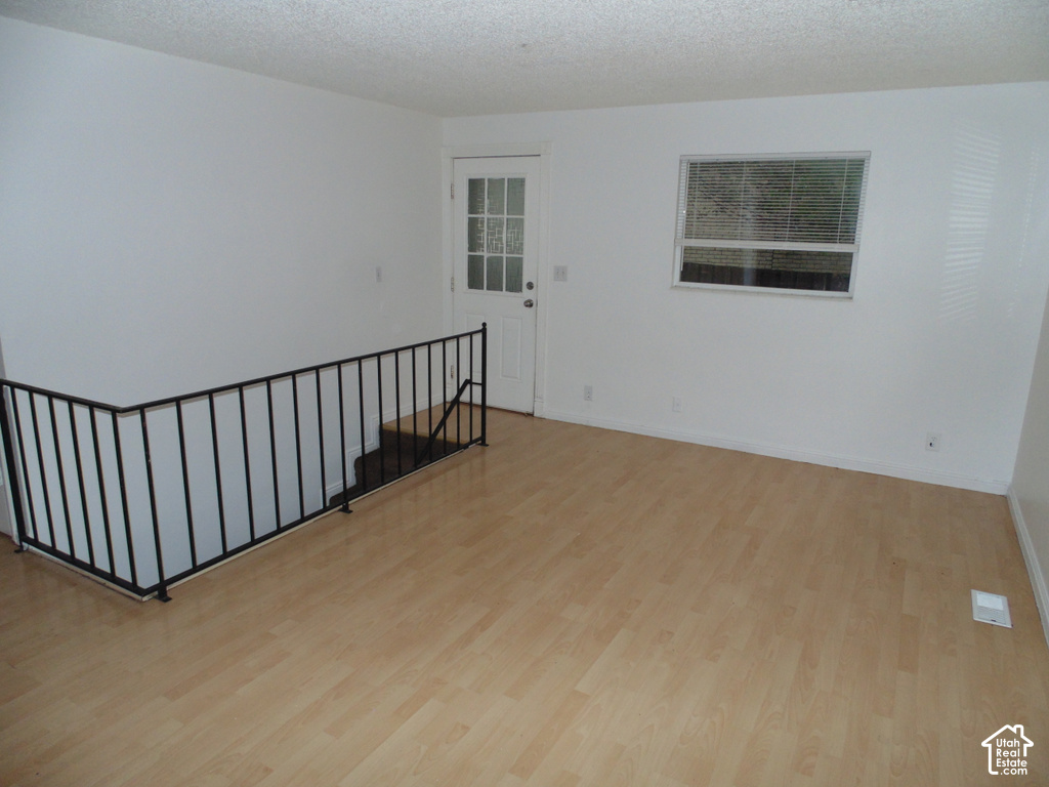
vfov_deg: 61.1
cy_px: 394
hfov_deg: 76.4
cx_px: 524
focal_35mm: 22
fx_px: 667
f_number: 3.1
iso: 200
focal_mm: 4
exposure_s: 1/30
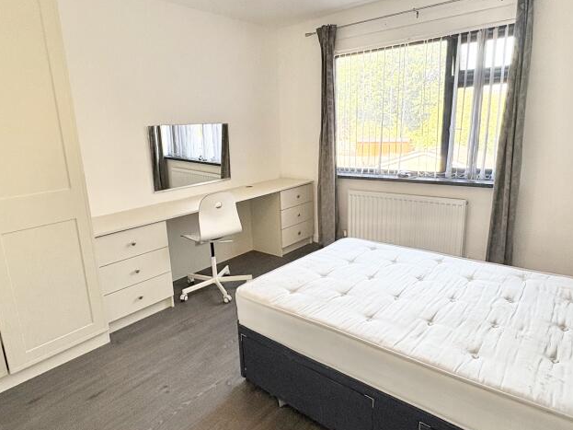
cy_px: 215
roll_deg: +2.9
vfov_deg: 58.9
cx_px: 276
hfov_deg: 73.9
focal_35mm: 23
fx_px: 381
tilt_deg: -12.7
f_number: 2.2
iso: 100
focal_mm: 2.22
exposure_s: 1/99
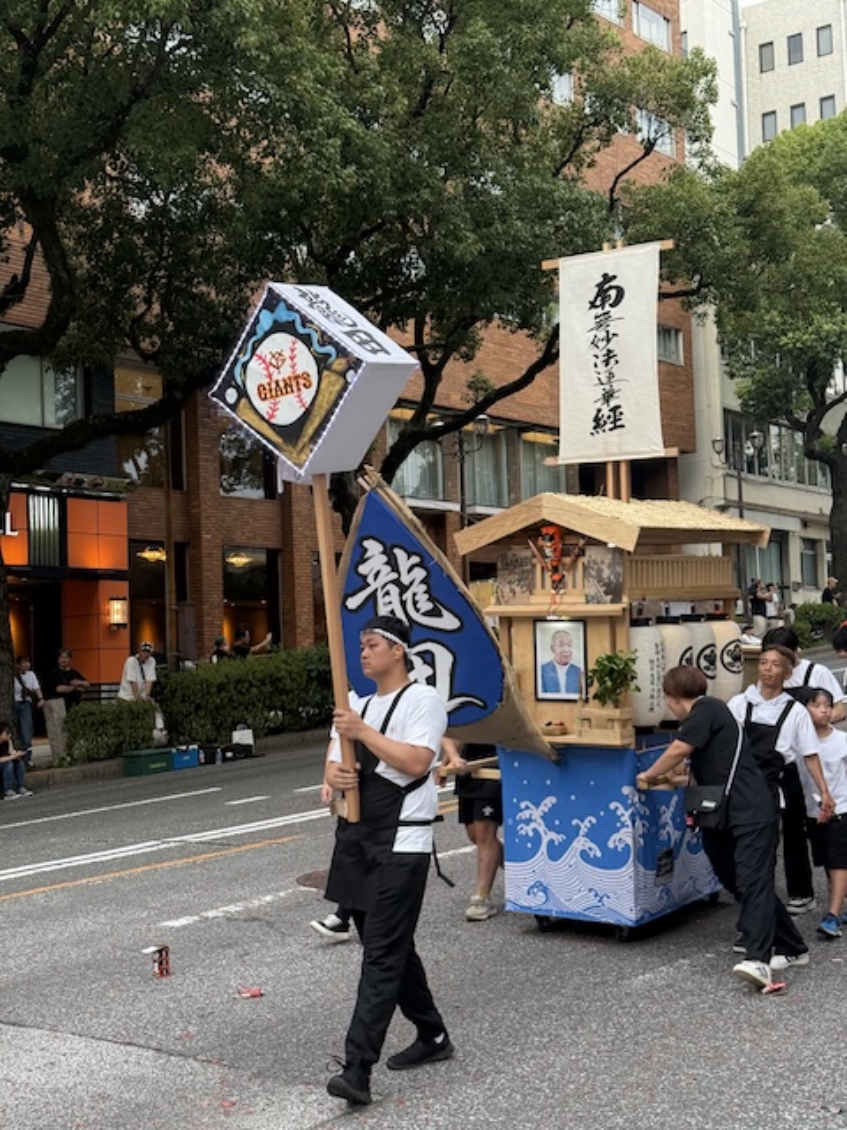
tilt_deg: +4.6
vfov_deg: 39.7
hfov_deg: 30.3
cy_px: 565
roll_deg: +1.4
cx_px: 424
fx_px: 1566
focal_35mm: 48
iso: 100
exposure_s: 1/205
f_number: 1.78
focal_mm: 6.76
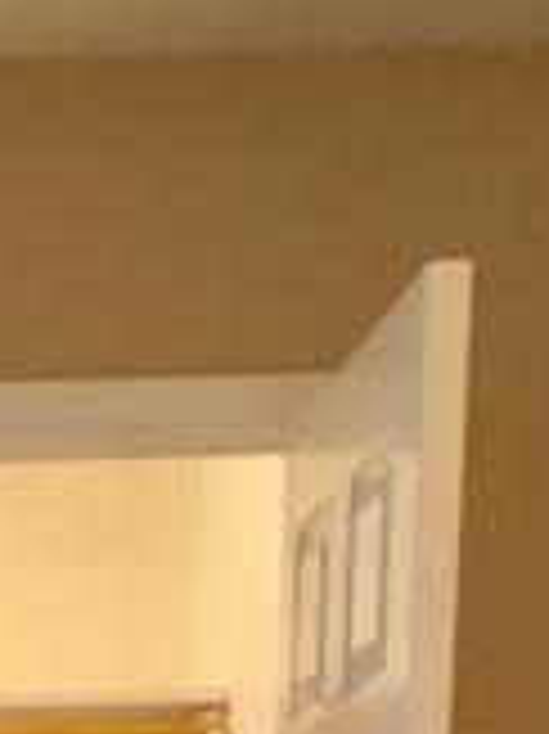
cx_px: -405
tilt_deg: -6.9
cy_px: 1324
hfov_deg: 12.0
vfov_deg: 15.0
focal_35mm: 114
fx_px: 2414
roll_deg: +0.1
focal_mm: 4.15
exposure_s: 1/15
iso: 40
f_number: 2.2
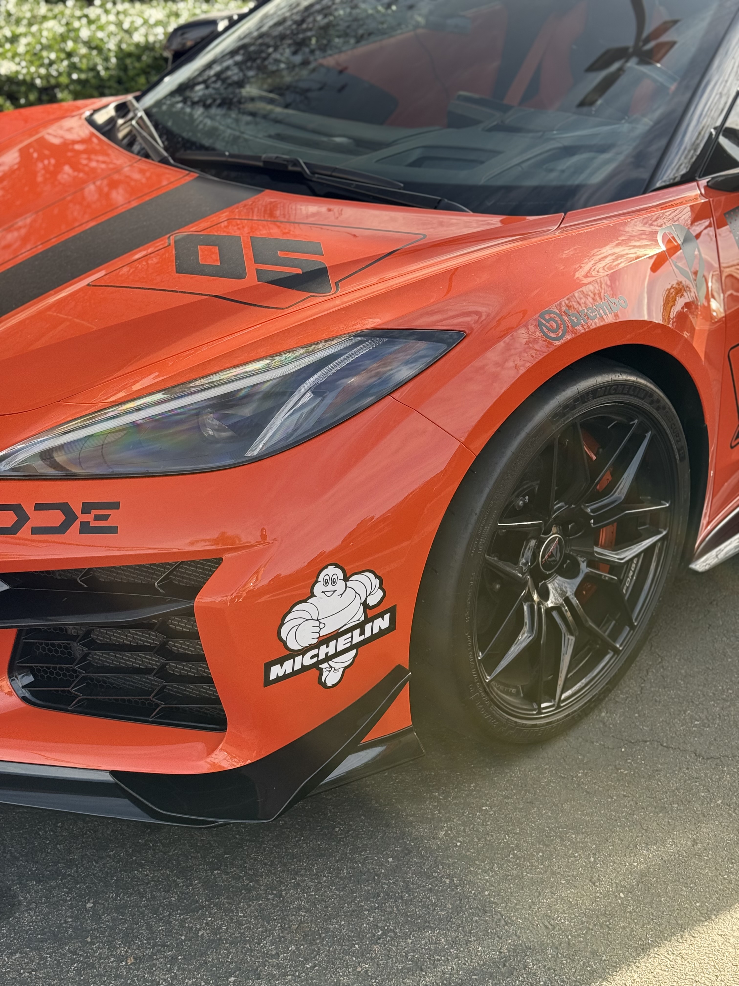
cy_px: 493
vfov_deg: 39.7
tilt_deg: -25.5
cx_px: 370
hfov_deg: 30.3
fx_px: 1366
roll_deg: +0.8
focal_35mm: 48
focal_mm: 6.76
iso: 64
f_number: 1.78
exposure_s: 1/534
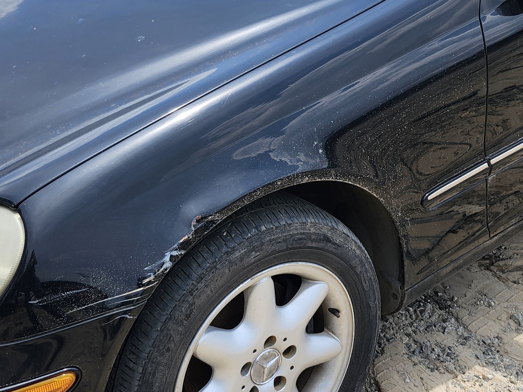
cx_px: 274
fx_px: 967
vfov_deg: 22.7
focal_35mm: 64
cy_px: 86
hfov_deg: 30.3
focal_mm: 5.54
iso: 25
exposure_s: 1/984
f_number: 1.8
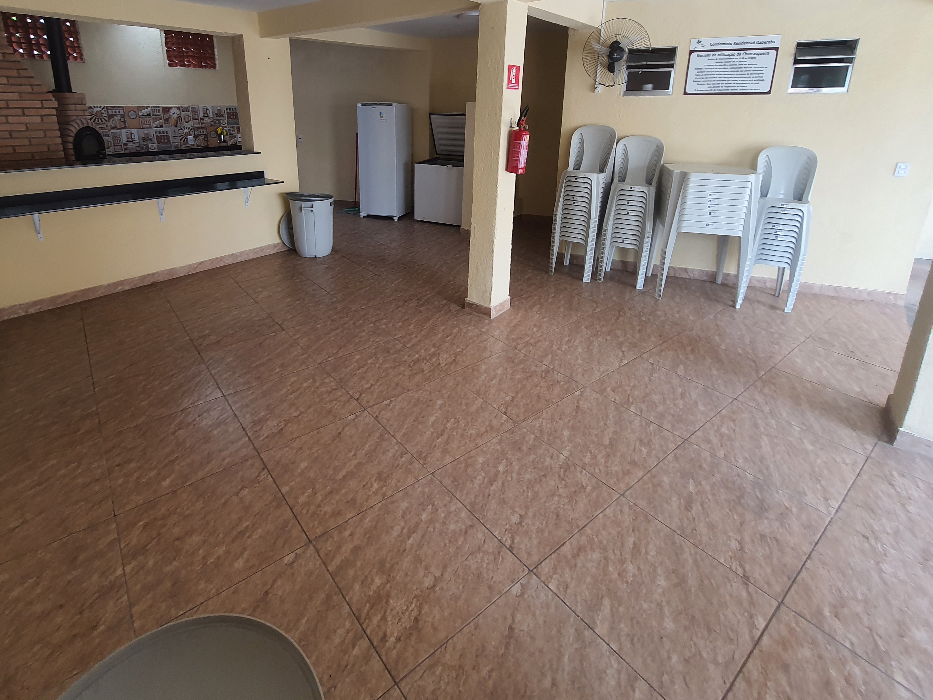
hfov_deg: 90.8
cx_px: 424
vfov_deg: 73.2
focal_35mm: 17
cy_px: 253
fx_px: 458
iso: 64
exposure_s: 1/60
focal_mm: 1.74
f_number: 2.2
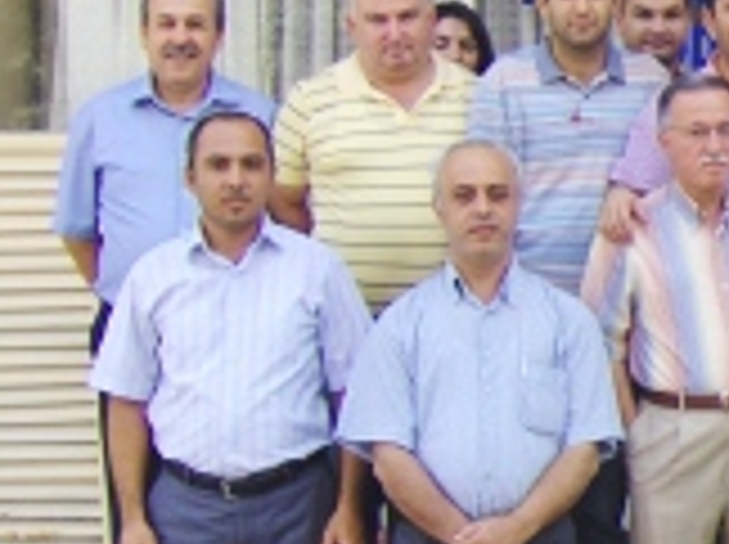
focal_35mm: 130
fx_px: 2734
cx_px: 1336
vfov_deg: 11.4
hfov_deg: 13.5
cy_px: 250
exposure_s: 1/225
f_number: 3.5
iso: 100
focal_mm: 7.5
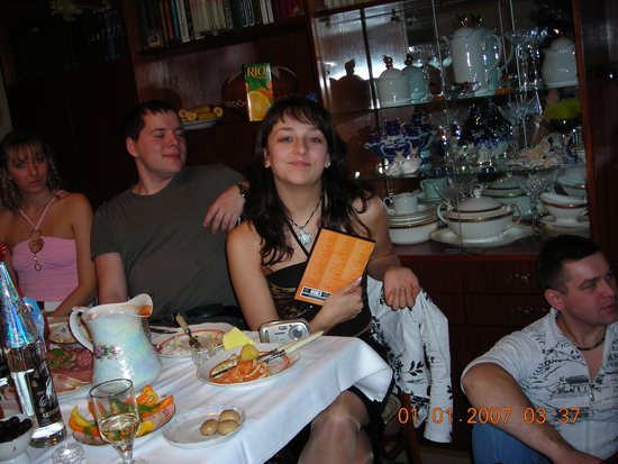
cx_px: 309
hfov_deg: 49.0
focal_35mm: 38
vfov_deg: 37.7
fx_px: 679
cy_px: 232
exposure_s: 1/60.1
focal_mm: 6.3
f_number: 3.2
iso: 50
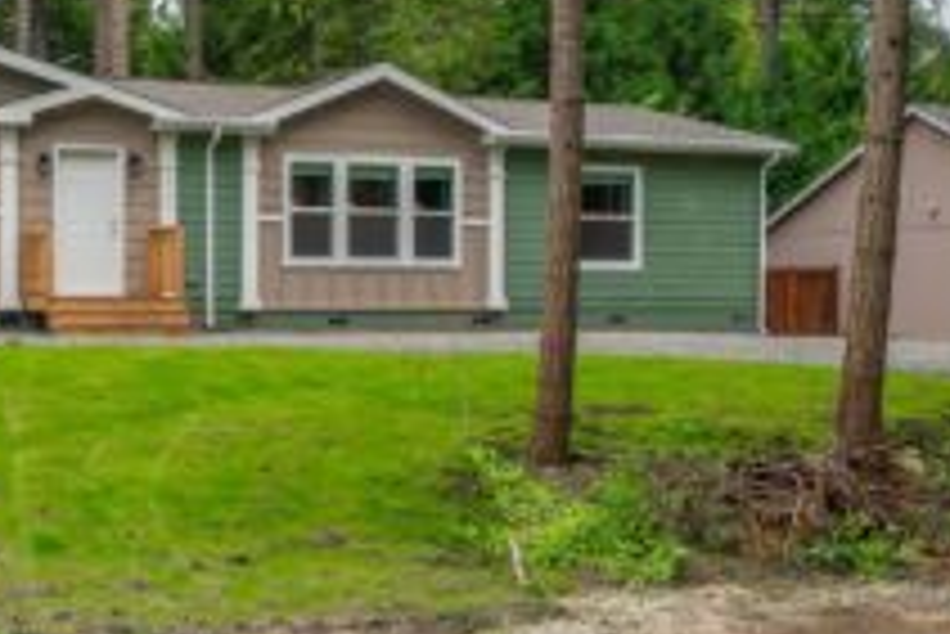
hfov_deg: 49.0
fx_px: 1003
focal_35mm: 38
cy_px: 245
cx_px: 257
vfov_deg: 35.0
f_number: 7.1
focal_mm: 20
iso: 80
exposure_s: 1/50
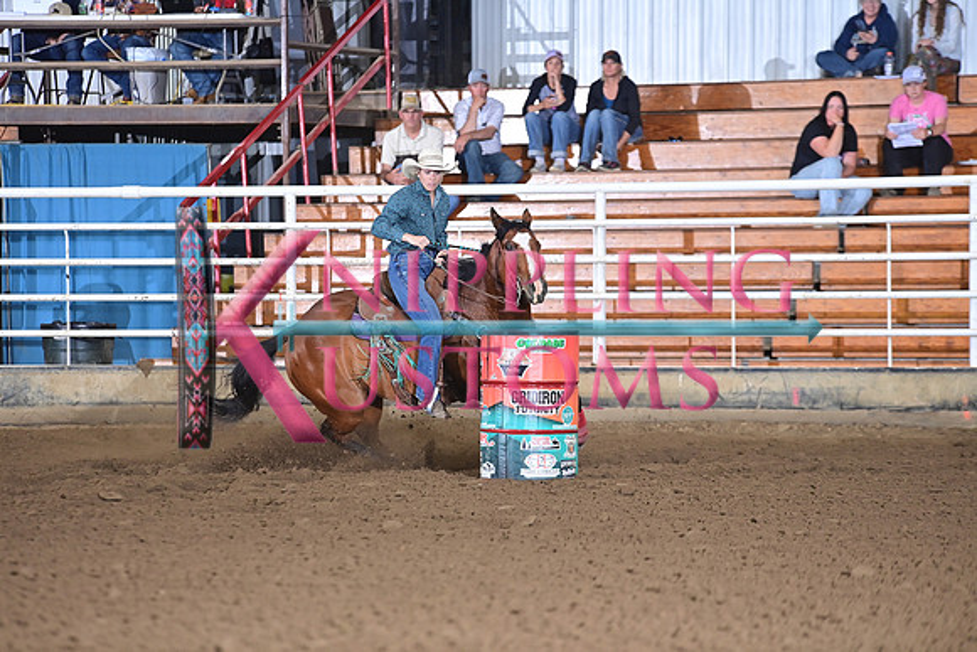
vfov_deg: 6.9
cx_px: 488
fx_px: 5429
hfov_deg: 10.3
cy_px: 326
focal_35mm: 200
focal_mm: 200
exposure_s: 1/250
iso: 1250
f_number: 3.2
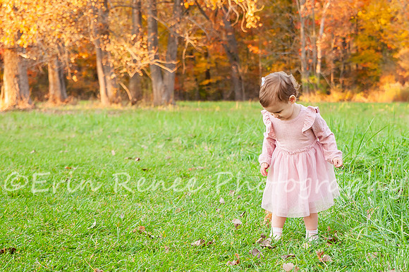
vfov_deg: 15.2
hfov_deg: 22.5
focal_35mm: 90
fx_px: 1021
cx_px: 275
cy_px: 148
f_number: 4.5
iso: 640
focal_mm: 58
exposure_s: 1/200
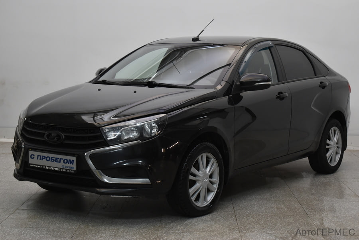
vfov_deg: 19.8
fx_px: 689
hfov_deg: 29.2
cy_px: 120
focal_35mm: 69
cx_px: 180
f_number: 5.3
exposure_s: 1/80
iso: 900
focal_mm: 46
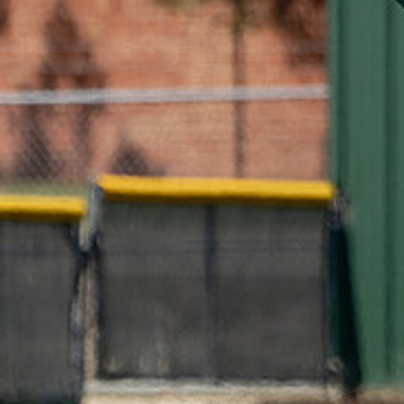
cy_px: 196
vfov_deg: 1.2
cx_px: 603
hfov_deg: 1.2
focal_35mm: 1475
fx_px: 19476
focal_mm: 412
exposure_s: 1/2000
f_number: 8
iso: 640
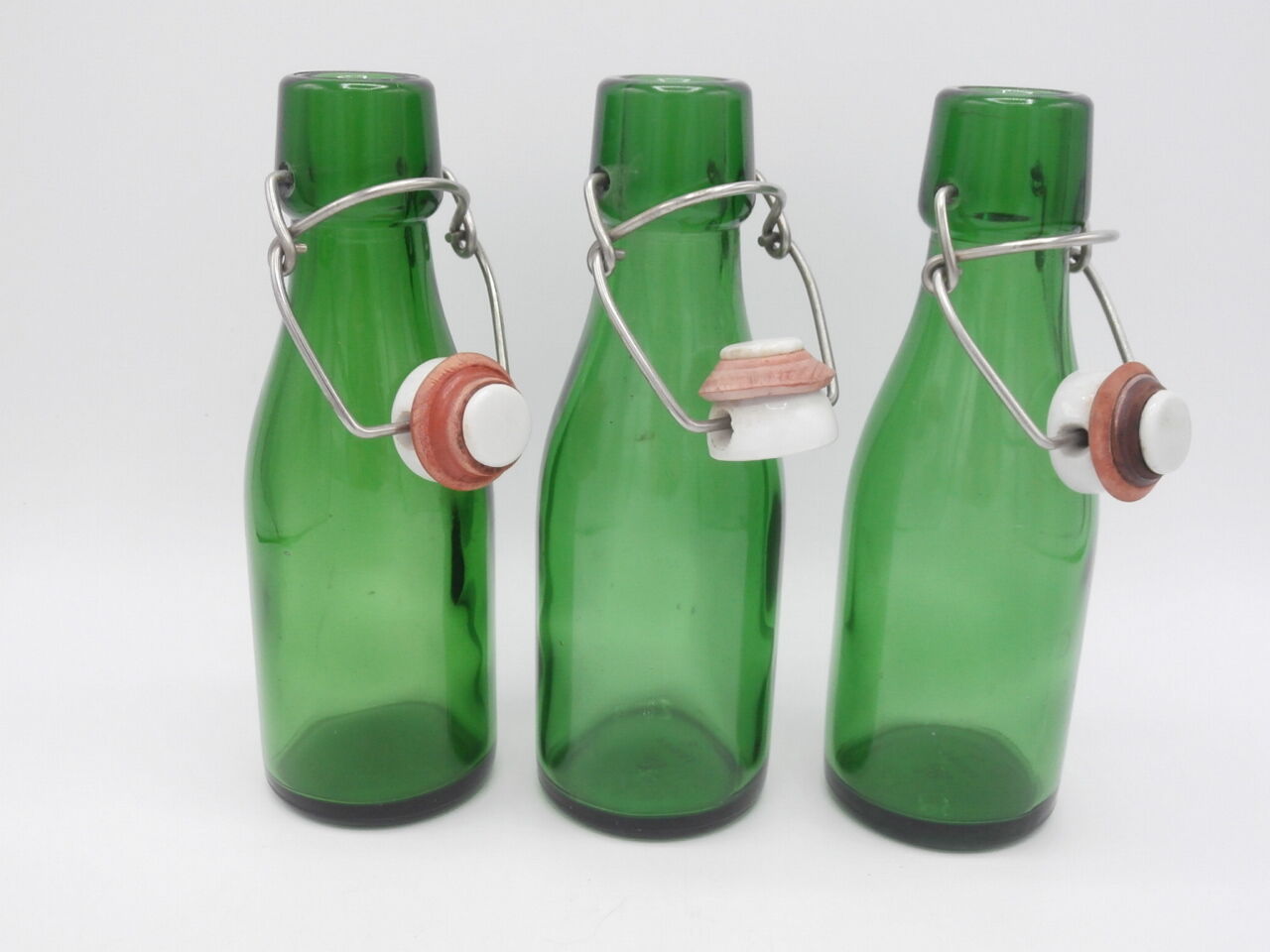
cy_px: 476
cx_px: 635
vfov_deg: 37.7
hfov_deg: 49.0
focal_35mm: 38
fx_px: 1394
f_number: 3.9
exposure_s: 1/320
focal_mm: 6.67
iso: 200
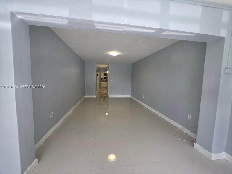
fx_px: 87
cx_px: 116
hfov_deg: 106.2
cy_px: 87
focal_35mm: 13
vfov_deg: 89.9
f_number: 1.9
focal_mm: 2.2
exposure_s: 1/120
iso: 80
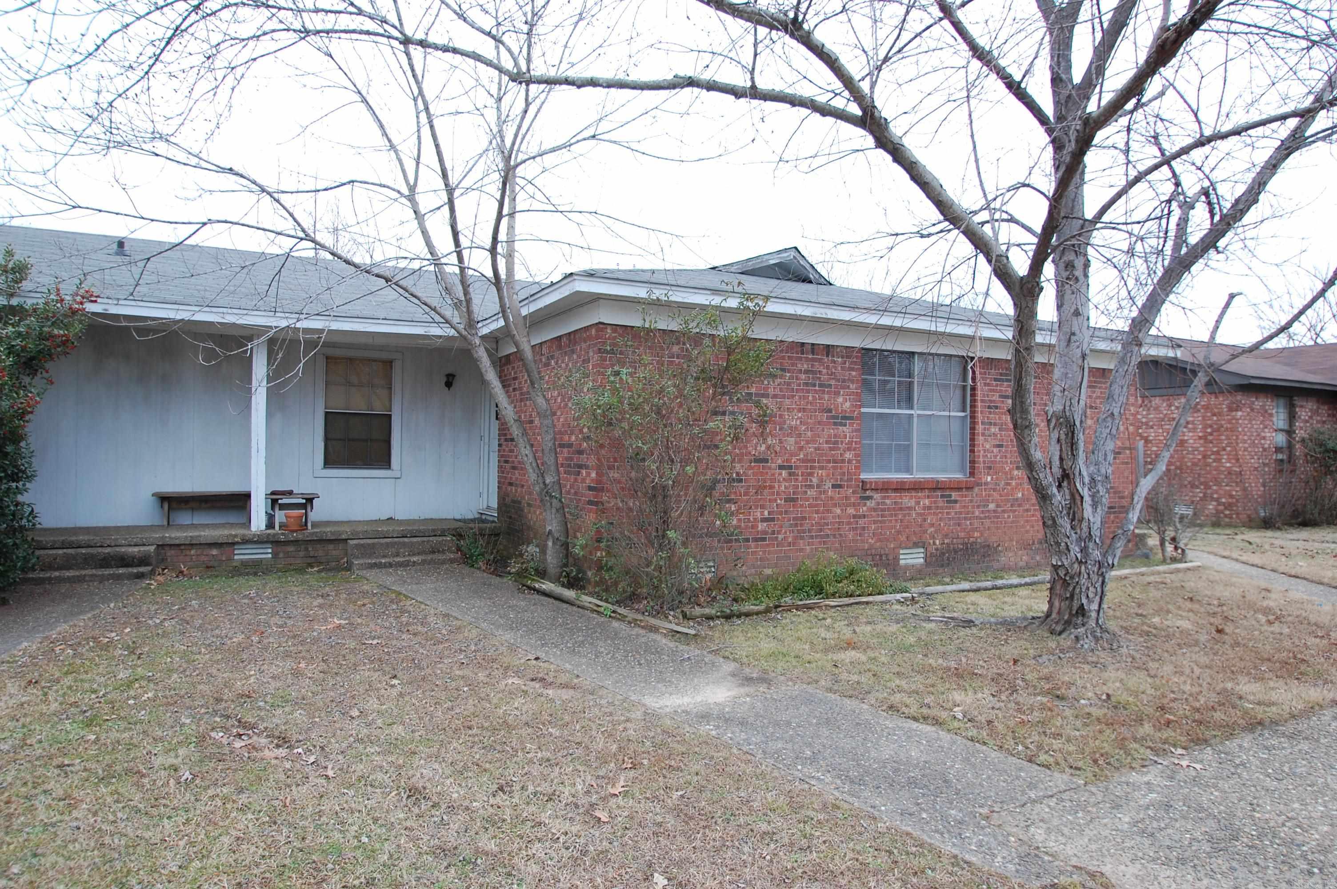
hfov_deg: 81.3
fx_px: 779
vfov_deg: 59.4
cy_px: 444
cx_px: 668
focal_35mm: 21
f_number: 4
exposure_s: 1/50
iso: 400
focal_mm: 14
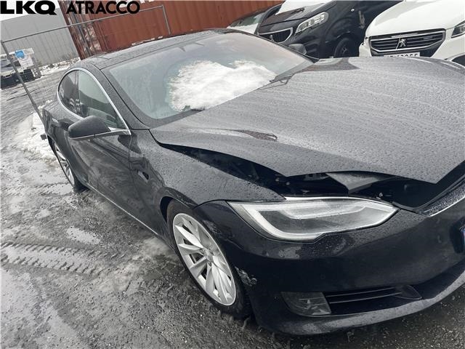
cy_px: 174
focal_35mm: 26
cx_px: 232
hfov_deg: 67.3
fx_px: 349
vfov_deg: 53.1
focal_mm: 4.2
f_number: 1.6
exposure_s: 1/121
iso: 125
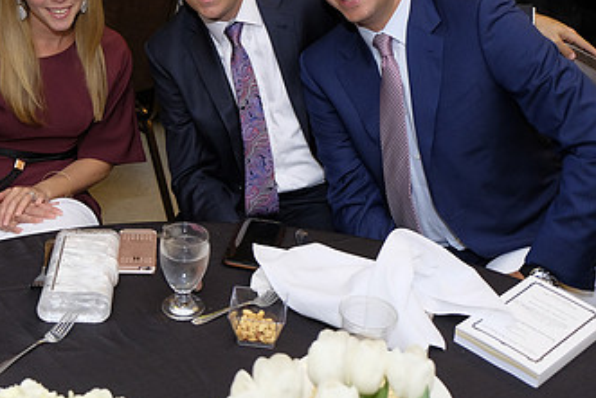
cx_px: 167
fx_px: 927
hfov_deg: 35.0
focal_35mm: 56
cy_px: 68
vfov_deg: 23.8
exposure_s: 1/180
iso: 1250
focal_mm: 21.4
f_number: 3.6
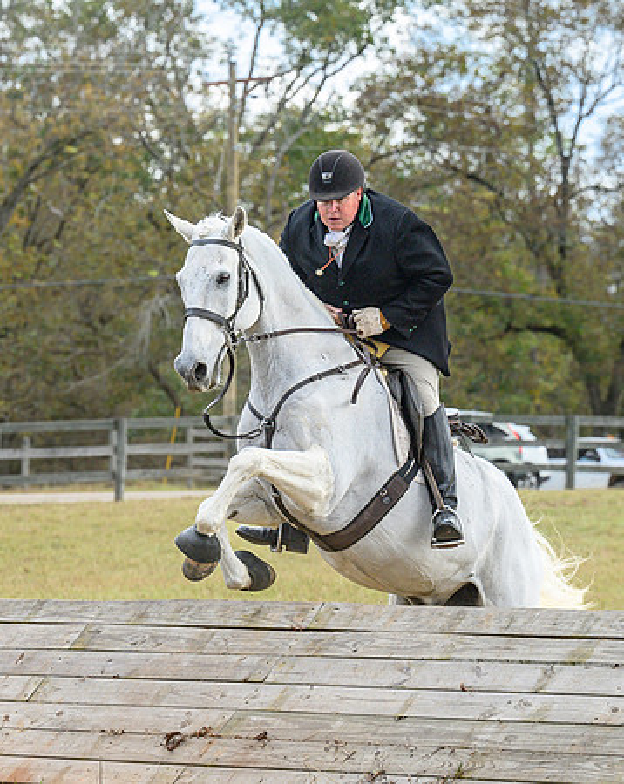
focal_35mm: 188
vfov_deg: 10.3
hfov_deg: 8.2
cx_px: 119
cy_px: 468
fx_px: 4353
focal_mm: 90
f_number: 3.5
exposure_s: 1/1000
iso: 640
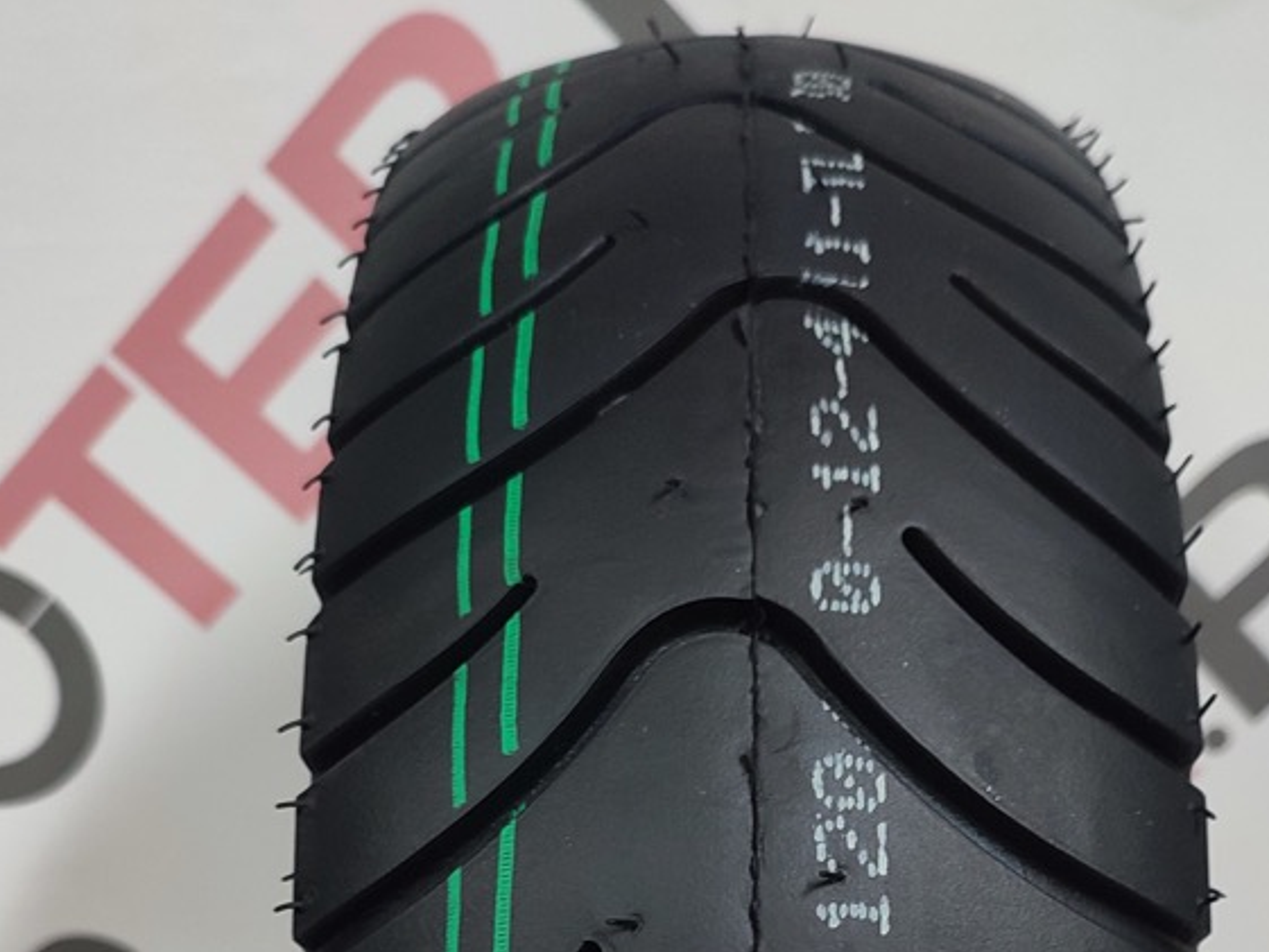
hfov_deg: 33.6
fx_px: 2090
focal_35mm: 57
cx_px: 778
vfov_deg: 23.8
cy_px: 1081
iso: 720
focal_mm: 6.04
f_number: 1.9
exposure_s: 1/25
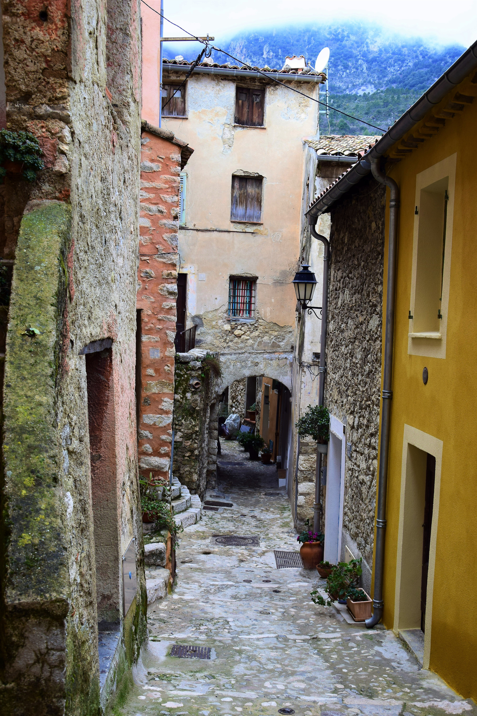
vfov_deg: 46.4
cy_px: 358
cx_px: 238
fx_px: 835
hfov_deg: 31.9
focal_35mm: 42
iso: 200
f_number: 8
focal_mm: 28
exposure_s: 1/30
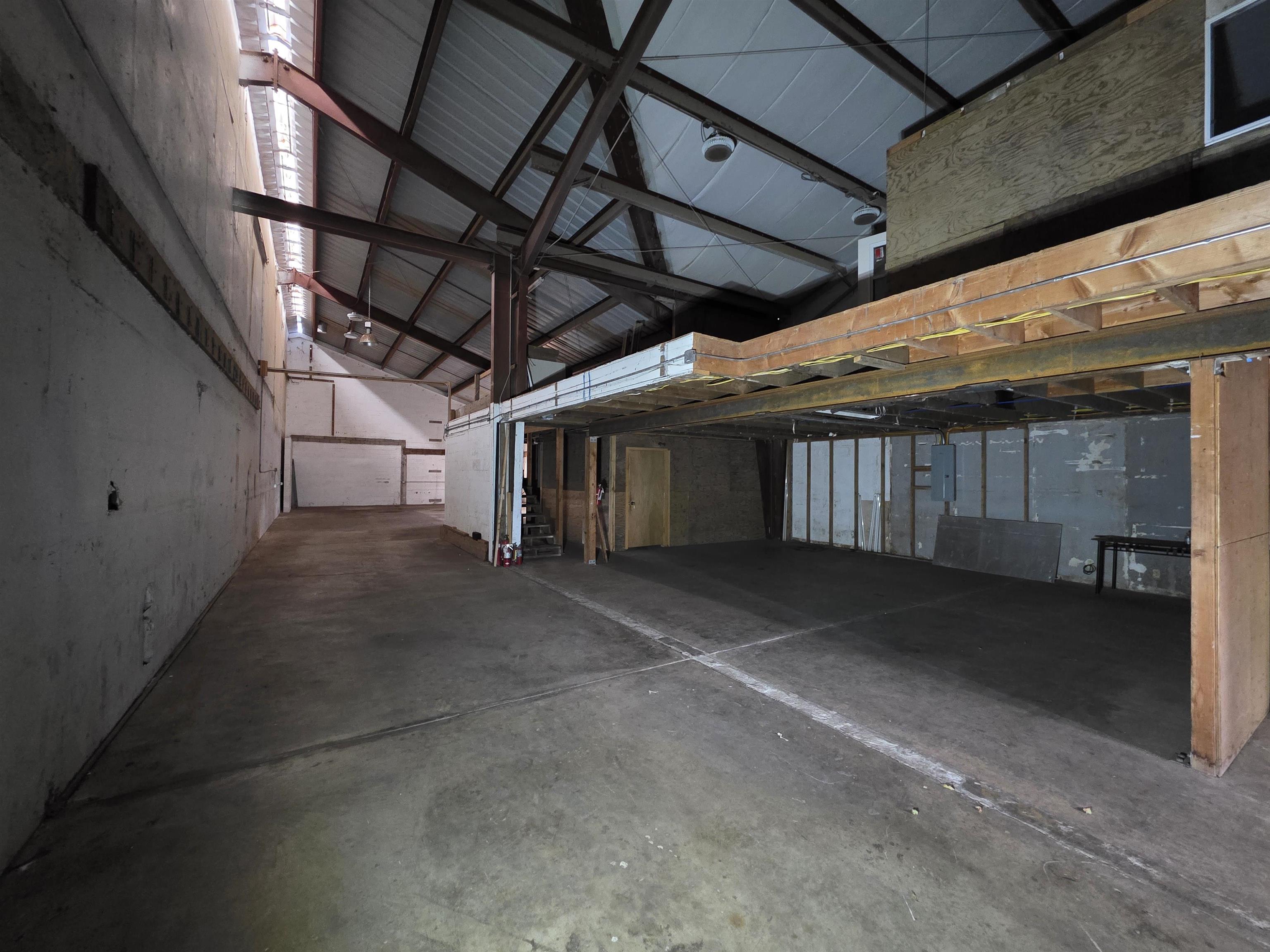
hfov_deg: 106.2
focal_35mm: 13
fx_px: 477
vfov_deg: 89.9
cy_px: 476
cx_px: 635
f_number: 1.9
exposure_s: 1/24
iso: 1000
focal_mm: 2.2
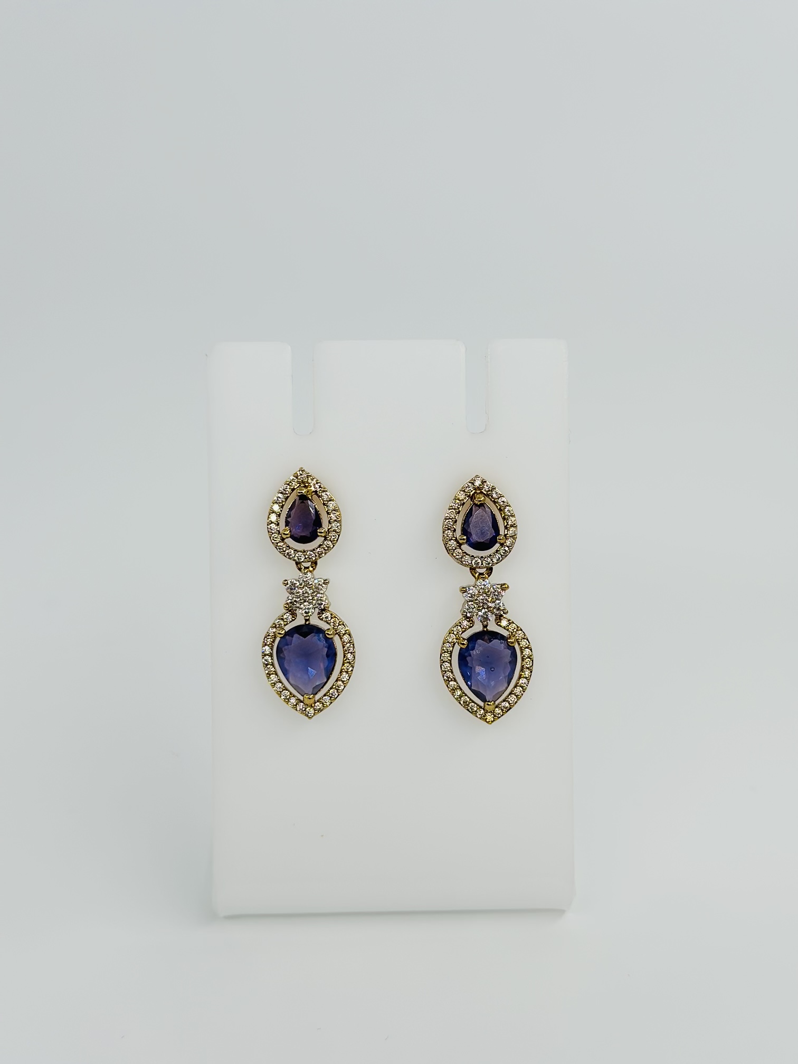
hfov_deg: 30.3
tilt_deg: -22.8
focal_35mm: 48
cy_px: 532
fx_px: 1475
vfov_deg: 39.7
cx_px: 399
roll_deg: -1.6
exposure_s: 1/1590
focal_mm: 6.86
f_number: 1.78
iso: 80
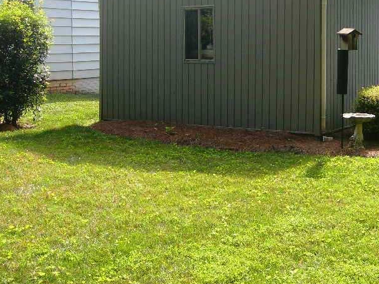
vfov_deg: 22.7
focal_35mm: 64
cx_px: 285
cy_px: 64
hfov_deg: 29.8
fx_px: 701
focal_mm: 7.8
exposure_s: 1/196
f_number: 2.8
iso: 50
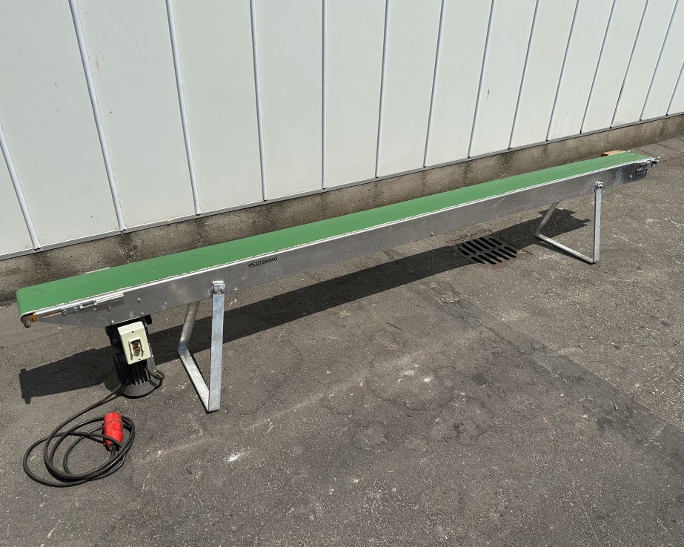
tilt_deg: -31.7
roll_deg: -1.6
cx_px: 336
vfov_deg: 54.9
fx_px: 526
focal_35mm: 26
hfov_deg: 66.0
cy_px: 274
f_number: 1.78
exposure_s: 1/8929
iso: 80
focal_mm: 6.86
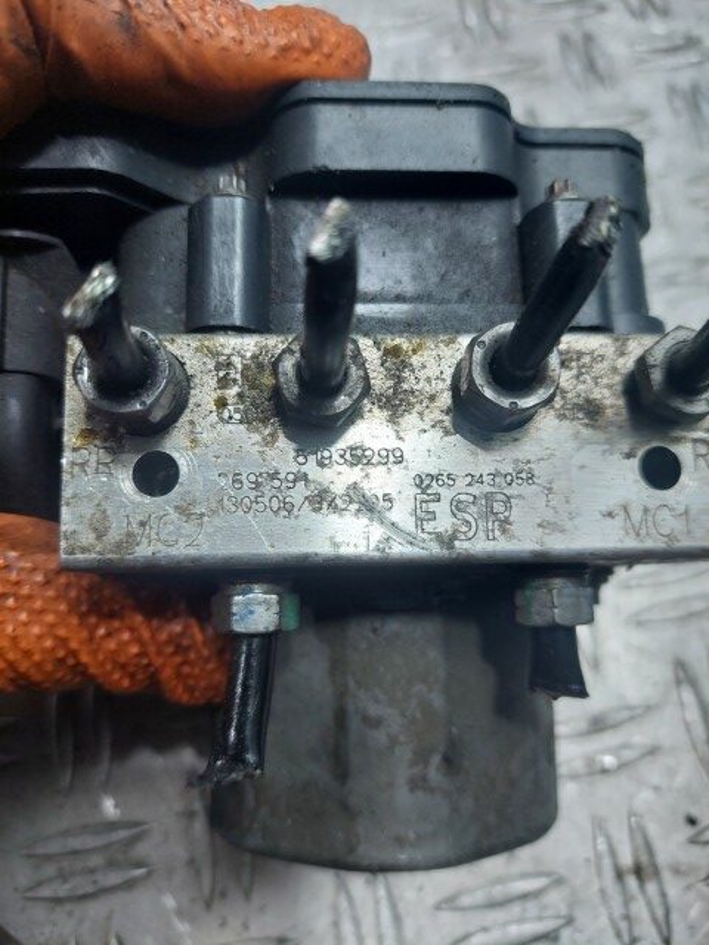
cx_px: 354
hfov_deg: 54.9
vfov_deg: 69.4
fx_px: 683
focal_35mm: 25
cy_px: 472
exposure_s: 1/50
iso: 50
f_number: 1.8
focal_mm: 5.23
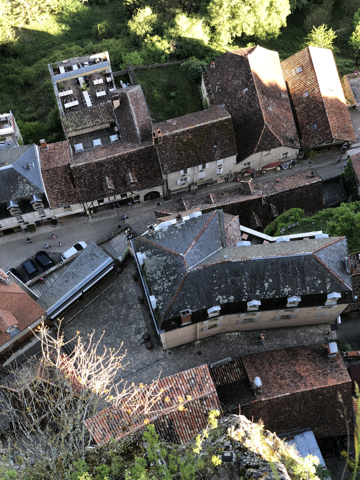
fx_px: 749
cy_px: 238
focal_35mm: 54
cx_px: 183
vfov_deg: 35.5
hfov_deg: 27.0
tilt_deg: -70.8
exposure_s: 1/60
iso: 16
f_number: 2.4
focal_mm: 6
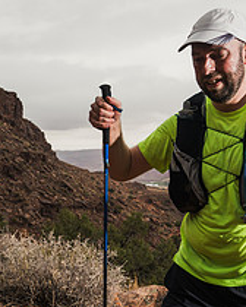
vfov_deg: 29.1
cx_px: 91
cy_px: 259
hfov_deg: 24.1
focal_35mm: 63
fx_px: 573
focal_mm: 24
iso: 200
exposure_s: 1/250
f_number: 6.3
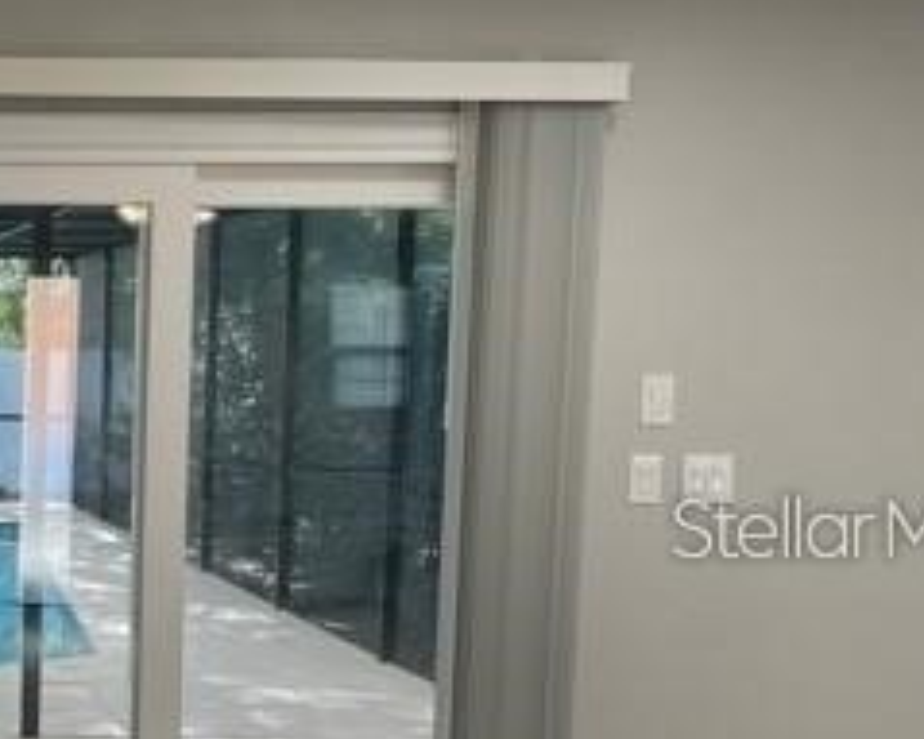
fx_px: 1859
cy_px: 526
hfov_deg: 25.0
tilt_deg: -4.7
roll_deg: -0.2
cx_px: -201
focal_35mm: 68
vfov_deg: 22.3
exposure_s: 1/169
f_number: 1.6
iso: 32
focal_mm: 5.1
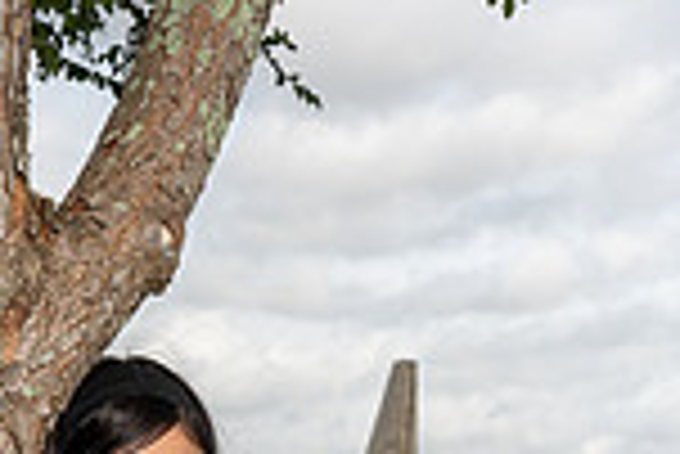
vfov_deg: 11.5
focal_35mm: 104
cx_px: 212
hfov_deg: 19.5
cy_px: 998
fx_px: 1966
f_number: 8
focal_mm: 35
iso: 100
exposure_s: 1/250
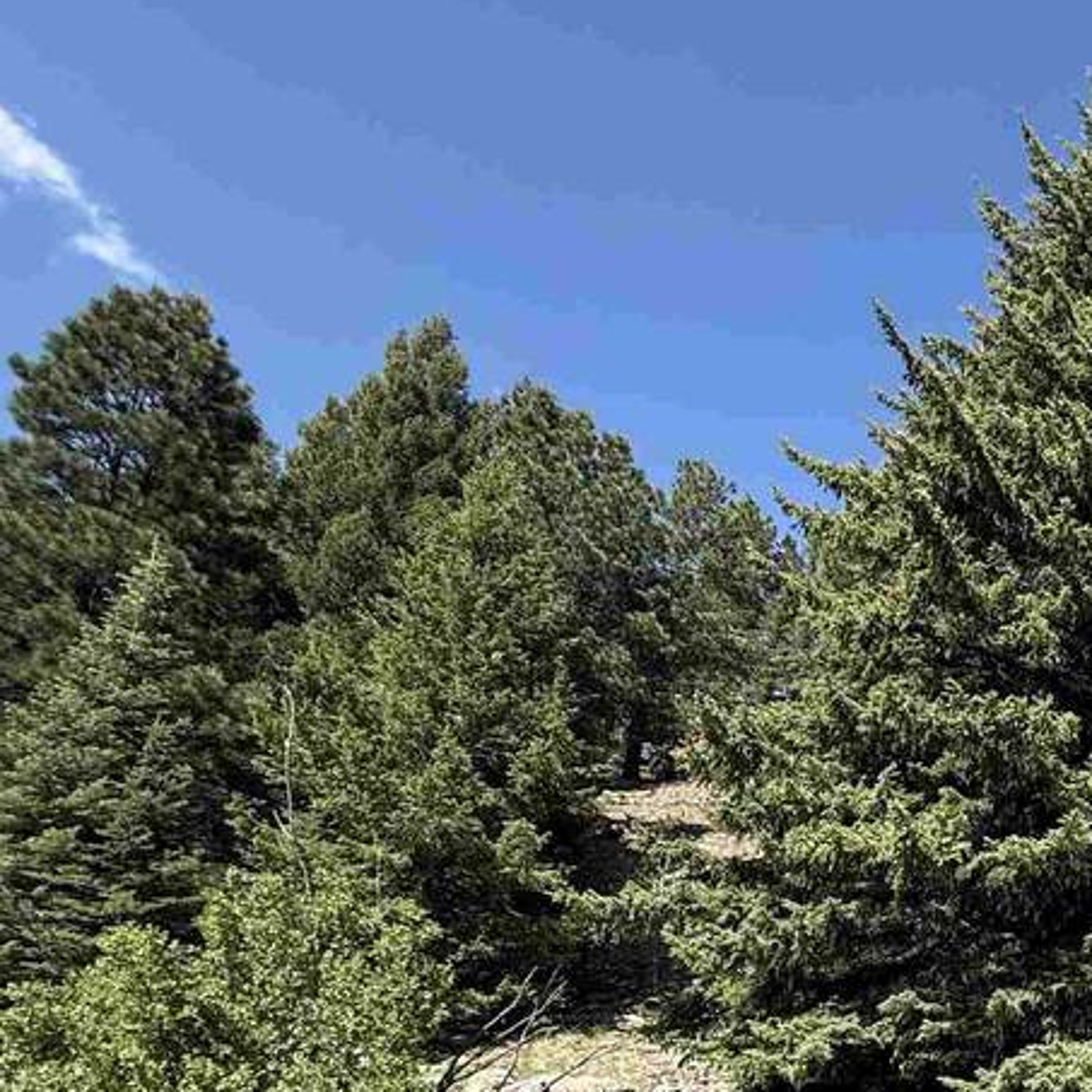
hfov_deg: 35.6
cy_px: 988
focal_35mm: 35
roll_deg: -1.6
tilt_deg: +14.4
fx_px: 1249
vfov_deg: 43.1
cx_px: 1348
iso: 50
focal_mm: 2.22
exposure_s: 1/942
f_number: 2.2
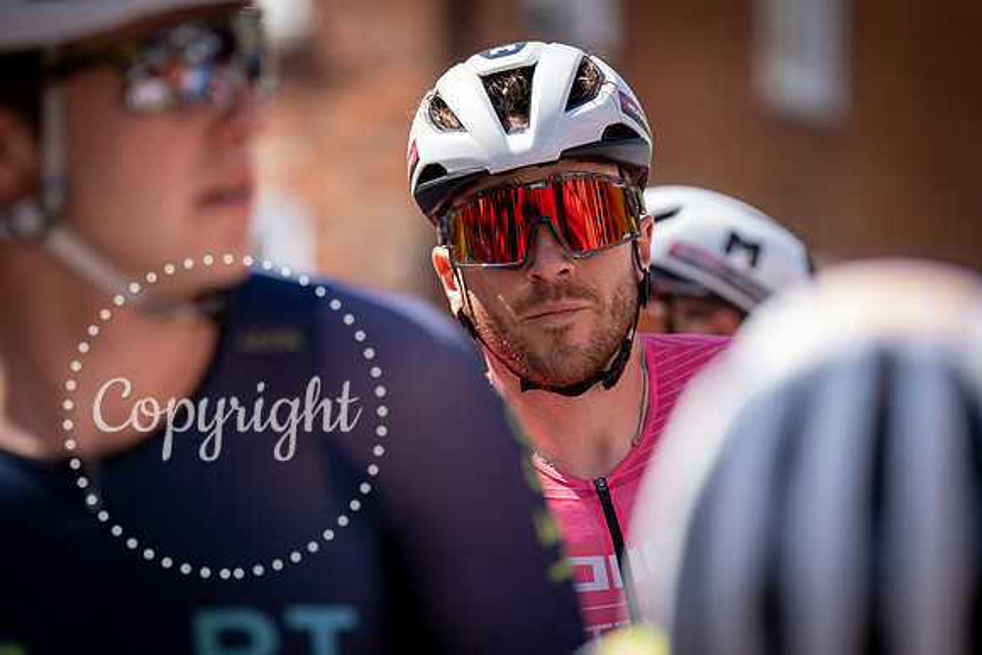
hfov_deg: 10.3
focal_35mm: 200
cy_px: 328
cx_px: 491
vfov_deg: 6.9
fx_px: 5457
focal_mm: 200
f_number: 4
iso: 250
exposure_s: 1/1000
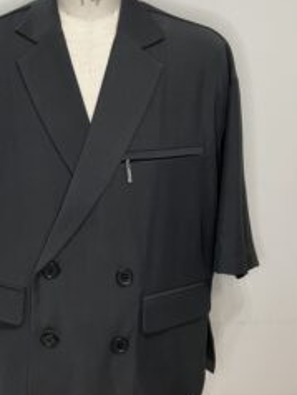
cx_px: 90
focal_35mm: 47
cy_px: 154
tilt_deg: -13.3
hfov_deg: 30.6
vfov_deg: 40.2
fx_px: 537
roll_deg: +0.1
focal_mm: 3.99
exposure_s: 1/50
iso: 100
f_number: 1.8
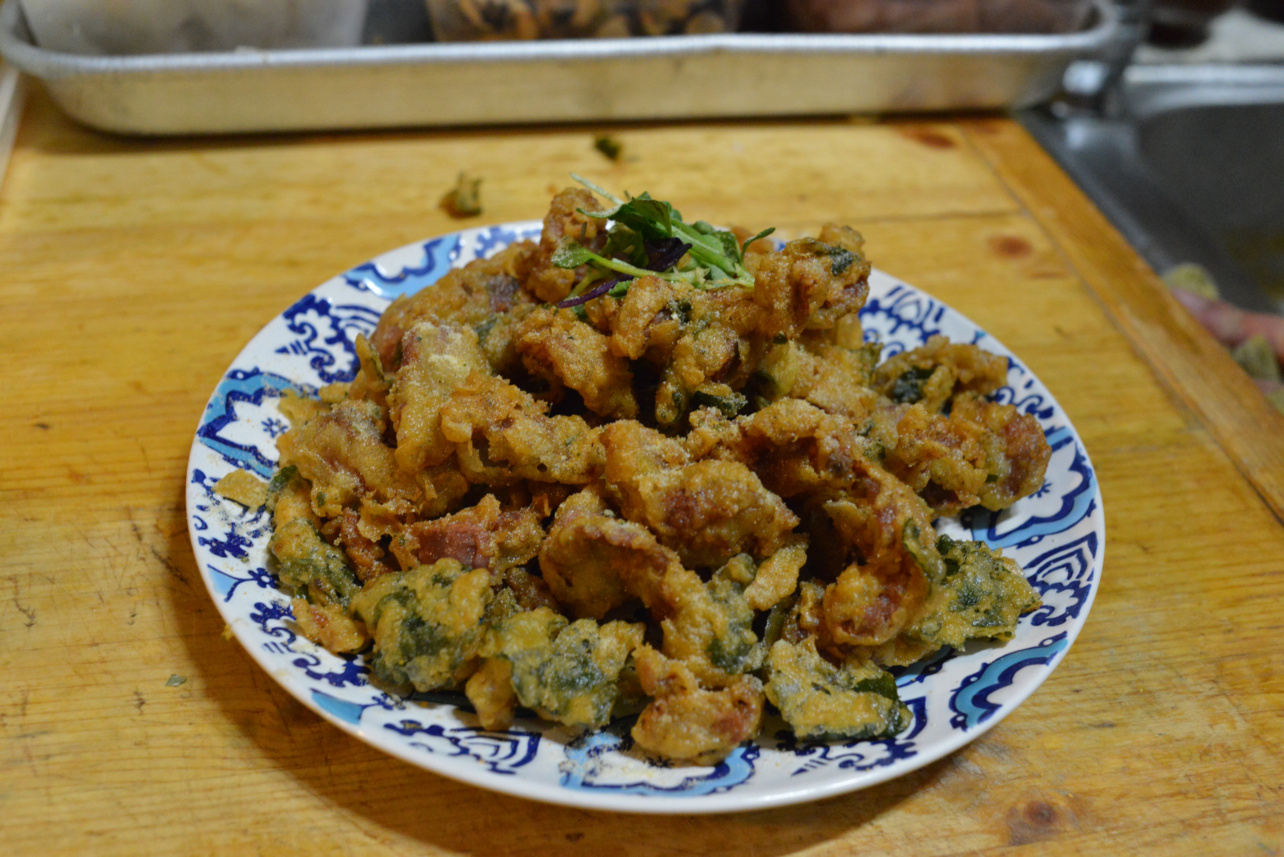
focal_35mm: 35
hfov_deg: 54.4
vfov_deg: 37.9
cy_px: 428
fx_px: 1249
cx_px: 642
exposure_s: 1/40
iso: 6400
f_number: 6.3
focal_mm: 35
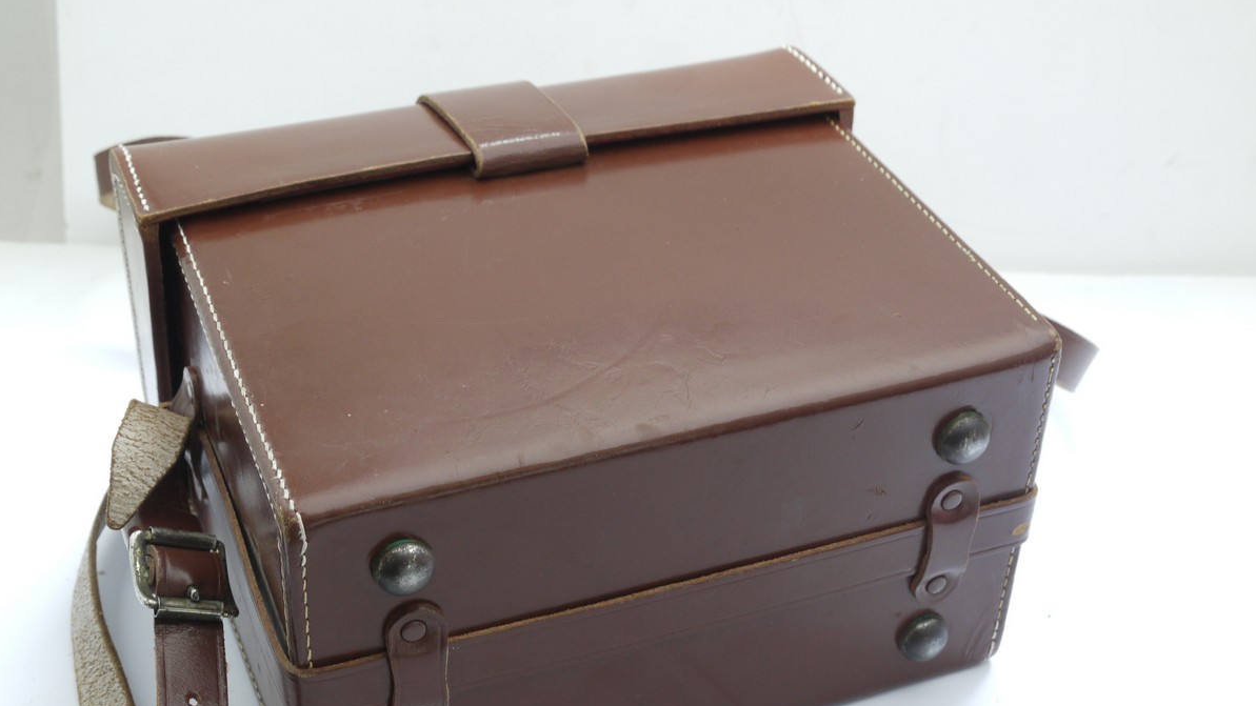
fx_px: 1898
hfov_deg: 36.6
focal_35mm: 57
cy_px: 452
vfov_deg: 21.0
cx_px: 630
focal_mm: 26
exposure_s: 1/5
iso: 400
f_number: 10
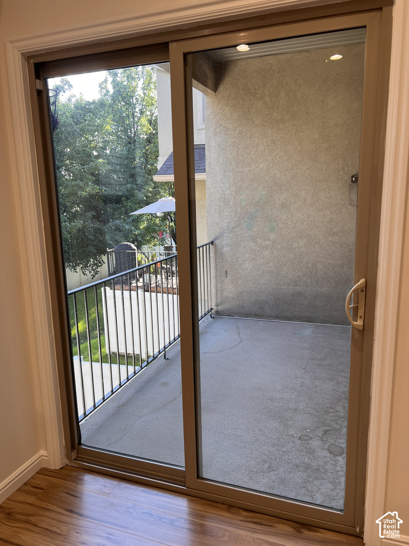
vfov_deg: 67.3
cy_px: 273
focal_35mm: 26
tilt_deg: -10.5
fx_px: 410
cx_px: 204
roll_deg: +1.1
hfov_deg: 53.1
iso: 40
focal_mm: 5.7
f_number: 1.5
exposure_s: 1/120
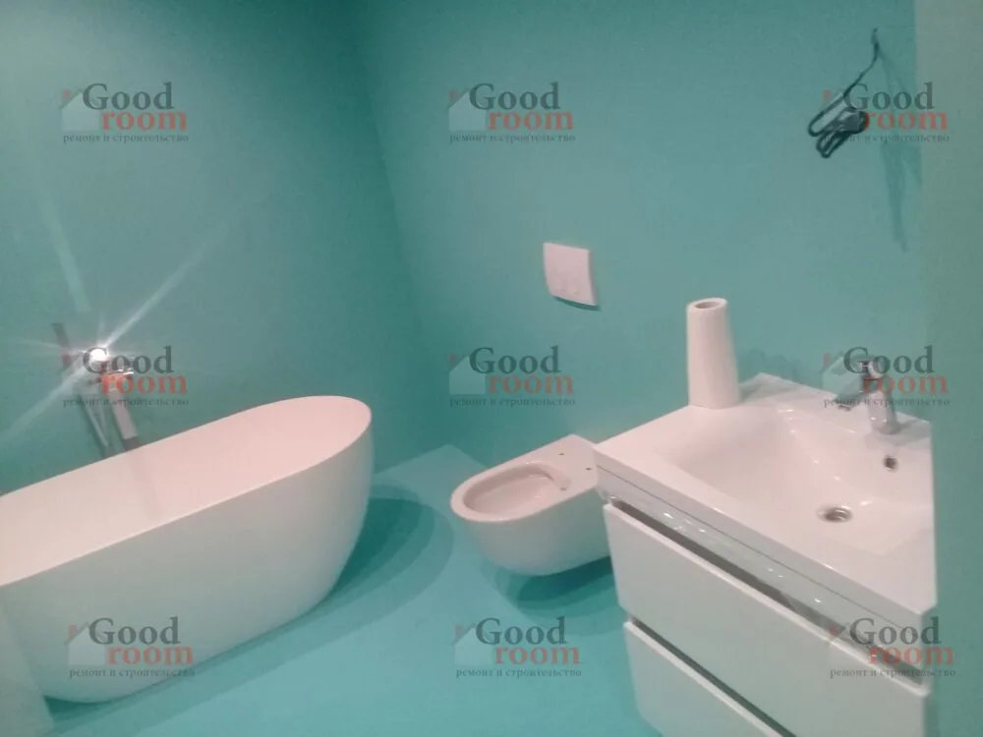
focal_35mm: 31
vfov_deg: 45.4
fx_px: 880
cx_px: 492
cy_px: 368
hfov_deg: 58.4
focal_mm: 3.3
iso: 125
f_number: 2.2
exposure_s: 1/33
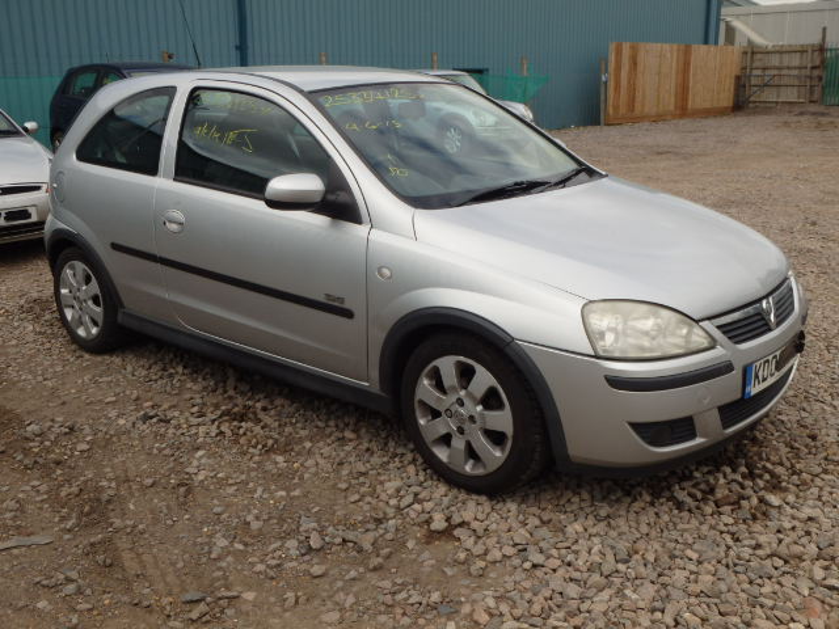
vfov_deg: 39.7
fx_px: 873
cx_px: 420
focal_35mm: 36
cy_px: 314
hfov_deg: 51.4
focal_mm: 6.4
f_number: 13
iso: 125
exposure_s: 1/125
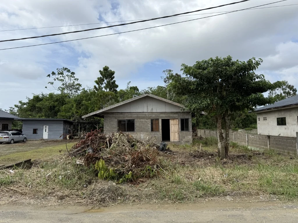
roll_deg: +0.2
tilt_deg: +3.8
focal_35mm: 24
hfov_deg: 71.6
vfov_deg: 56.8
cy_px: 112
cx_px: 149
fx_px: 207
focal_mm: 6.76
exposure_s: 1/4167
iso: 80
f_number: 1.78
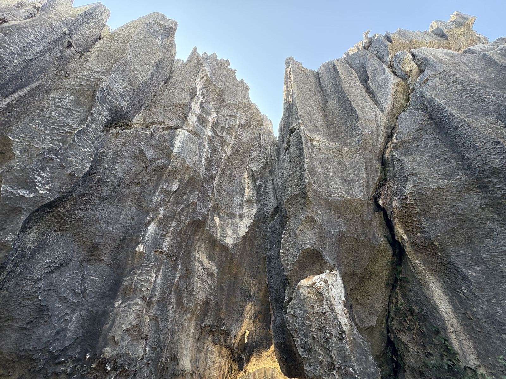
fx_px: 205
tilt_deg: +34.4
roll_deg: +0.0
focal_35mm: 14
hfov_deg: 102.1
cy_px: 190
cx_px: 253
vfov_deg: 85.7
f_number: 2.2
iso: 125
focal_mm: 2.22
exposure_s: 1/132
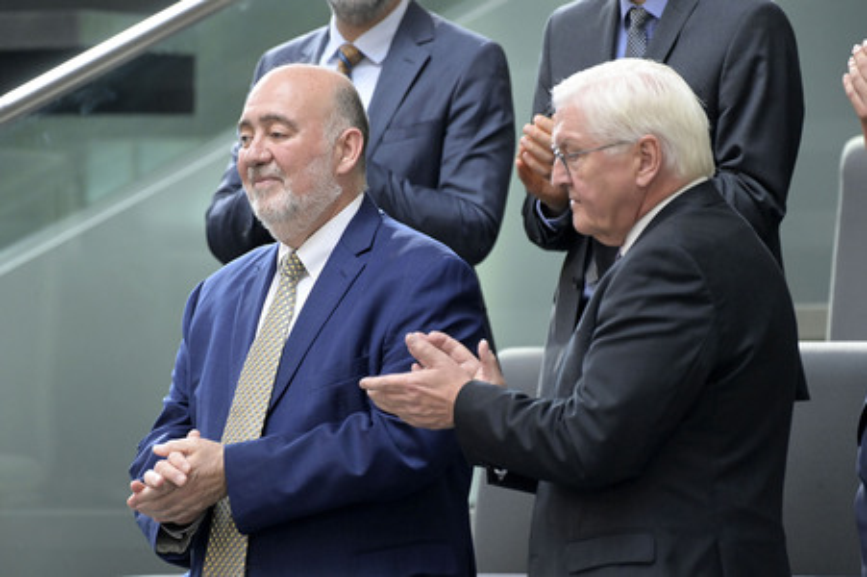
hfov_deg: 4.1
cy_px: 288
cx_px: 434
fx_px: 12033
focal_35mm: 500
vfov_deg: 2.7
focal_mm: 500
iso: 8000
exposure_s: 1/160
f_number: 5.6
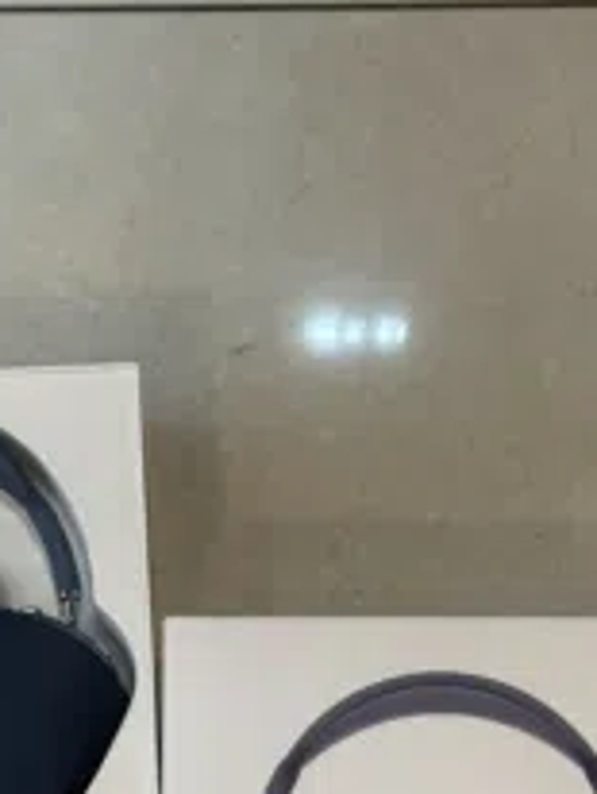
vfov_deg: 20.6
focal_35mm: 93
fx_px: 2134
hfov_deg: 15.9
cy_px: 728
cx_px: 189
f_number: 1.78
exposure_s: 1/254
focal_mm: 6.76
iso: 64
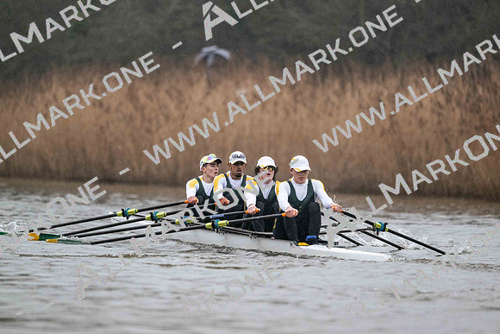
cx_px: 250
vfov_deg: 3.4
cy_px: 167
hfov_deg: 5.2
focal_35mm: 400
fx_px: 5557
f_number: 4.5
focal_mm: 400
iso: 6400
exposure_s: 1/1600
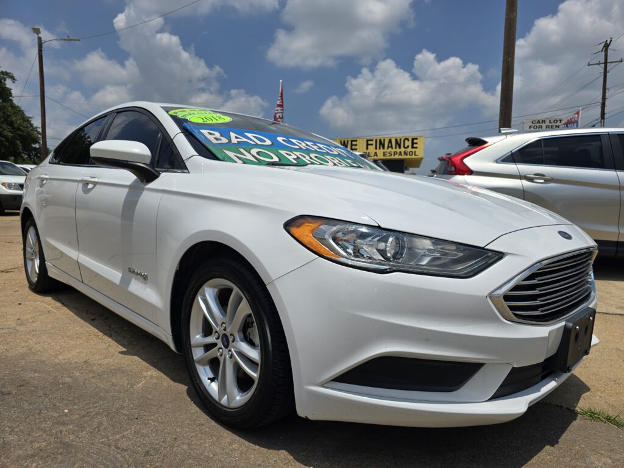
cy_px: 234
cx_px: 312
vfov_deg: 58.9
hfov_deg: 73.9
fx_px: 415
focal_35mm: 23
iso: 12
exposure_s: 1/2265
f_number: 1.7
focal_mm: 6.3
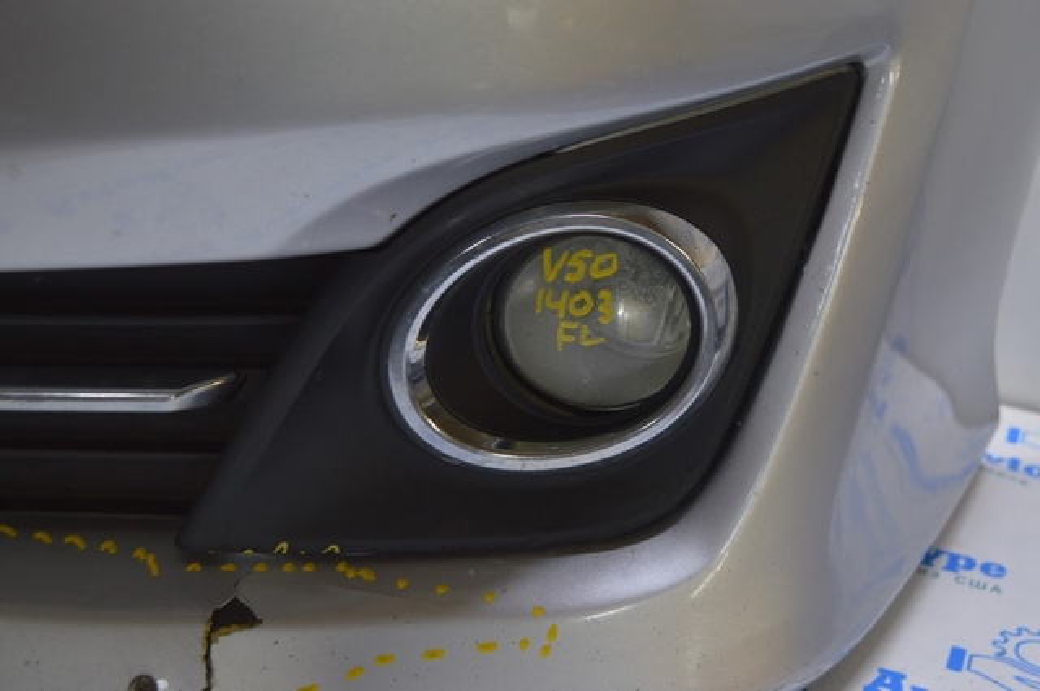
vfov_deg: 26.4
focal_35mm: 51
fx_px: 1471
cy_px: 346
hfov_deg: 38.9
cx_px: 520
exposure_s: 1/20
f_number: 5.6
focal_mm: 34
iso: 400
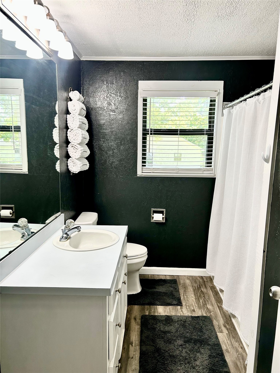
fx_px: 280
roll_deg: -1.9
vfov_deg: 67.3
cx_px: 140
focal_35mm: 26
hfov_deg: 53.1
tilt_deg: -8.7
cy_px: 186
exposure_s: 1/120
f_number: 1.5
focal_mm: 5.7
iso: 100
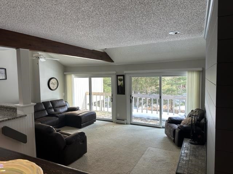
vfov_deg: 56.8
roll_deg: +0.8
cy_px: 87
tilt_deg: -4.8
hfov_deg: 71.6
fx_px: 162
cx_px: 116
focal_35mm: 24
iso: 100
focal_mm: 6.86
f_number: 1.78
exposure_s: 1/120
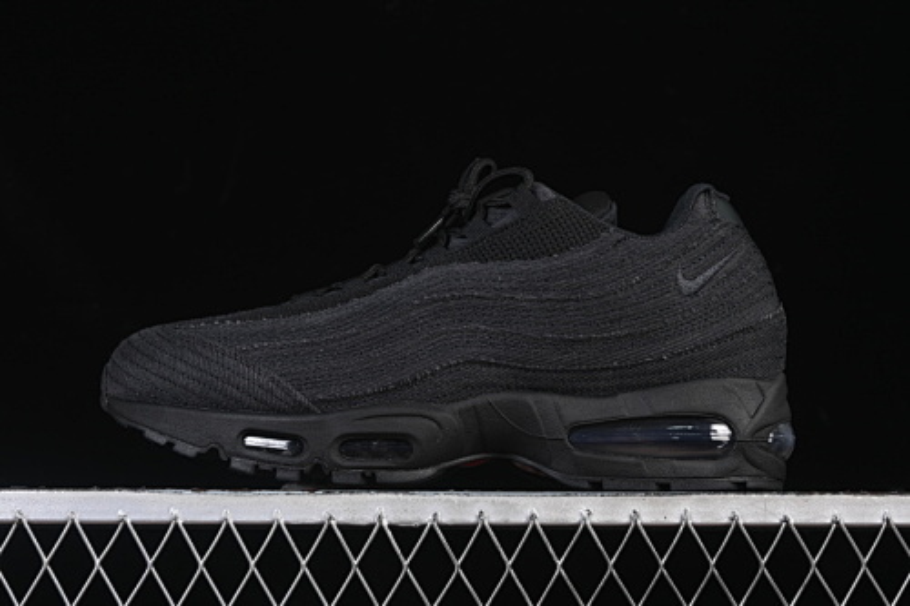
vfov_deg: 18.2
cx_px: 455
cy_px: 303
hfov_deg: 27.0
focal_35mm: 75
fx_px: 1895
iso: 160
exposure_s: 1/60
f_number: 6.3
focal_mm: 50
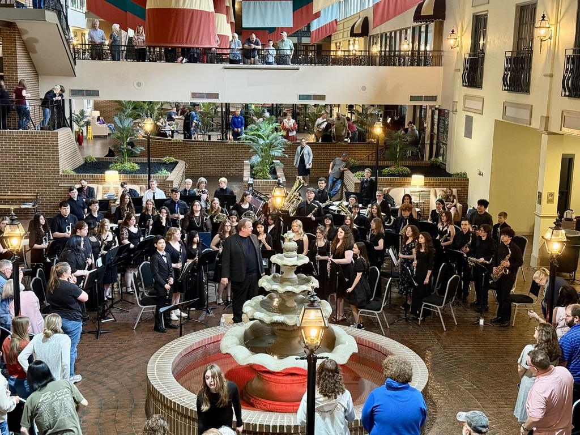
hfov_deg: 39.7
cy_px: 218
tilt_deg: -10.4
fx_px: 804
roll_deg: -0.6
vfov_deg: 30.3
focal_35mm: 48
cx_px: 290
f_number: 1.78
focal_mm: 6.76
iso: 500
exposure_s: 1/40
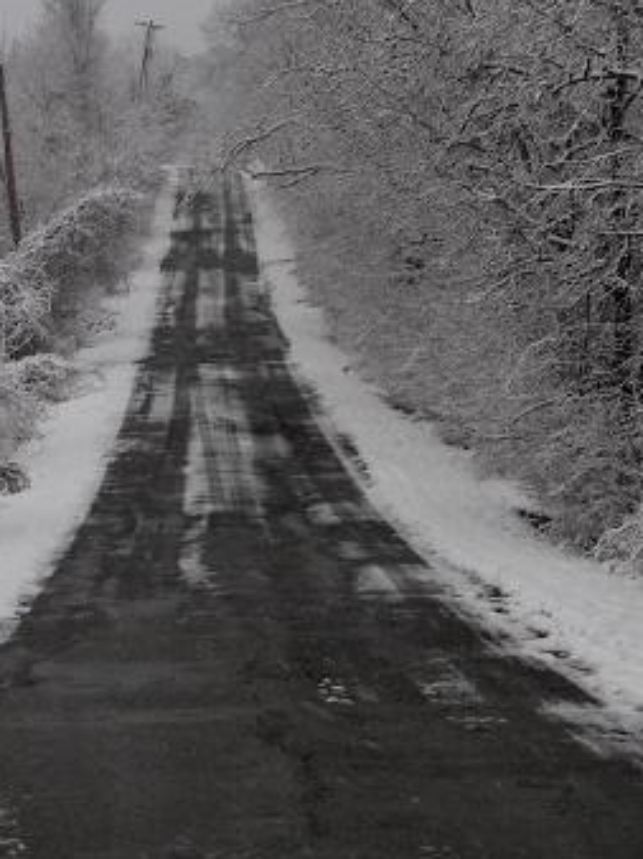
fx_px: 2951
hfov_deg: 12.4
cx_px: 239
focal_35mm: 119
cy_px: 325
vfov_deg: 16.5
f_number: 2.8
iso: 50
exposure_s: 1/160
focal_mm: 11.2
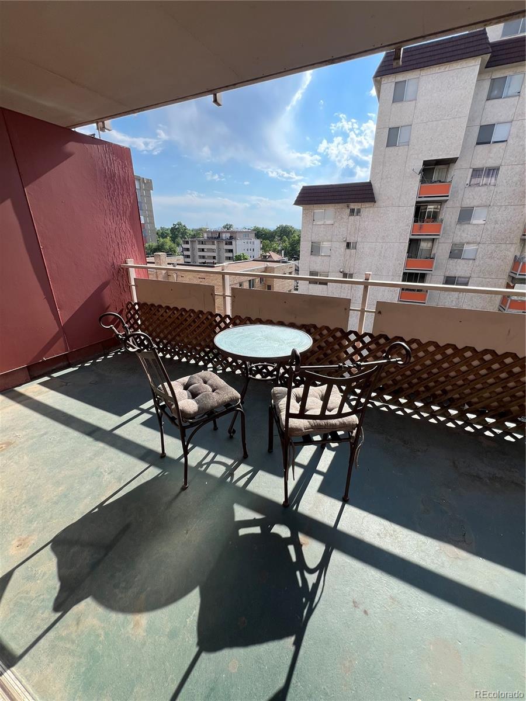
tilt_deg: -20.8
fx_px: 263
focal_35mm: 13
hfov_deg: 89.9
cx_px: 263
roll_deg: +0.0
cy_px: 350
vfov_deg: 106.2
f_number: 1.8
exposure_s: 1/774
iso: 32
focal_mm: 1.57
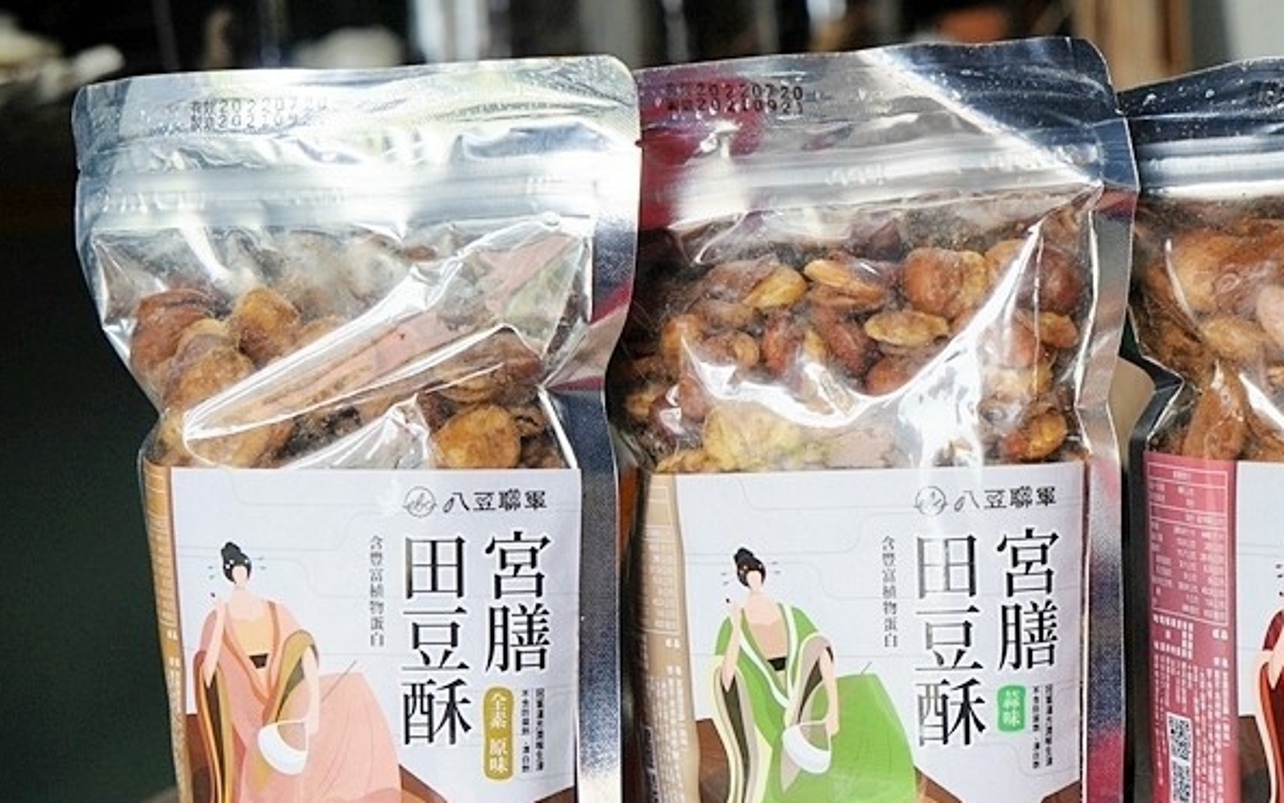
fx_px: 2589
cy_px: 585
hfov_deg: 27.7
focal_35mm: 74
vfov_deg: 17.5
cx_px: 831
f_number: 5.6
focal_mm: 43
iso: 400
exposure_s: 1/50
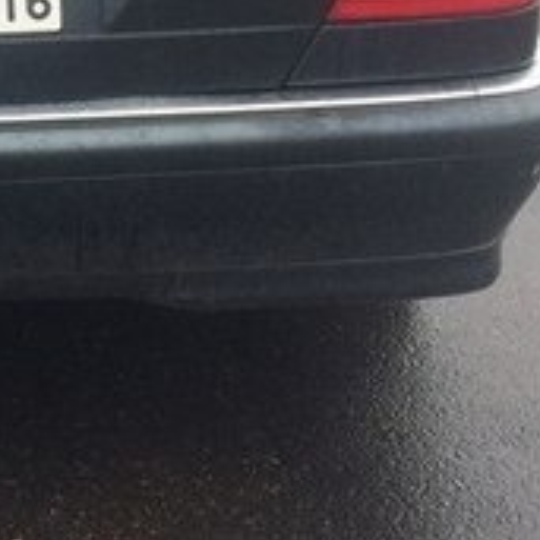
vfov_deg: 16.9
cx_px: -57
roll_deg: +1.6
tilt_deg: -17.6
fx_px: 1747
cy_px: -84
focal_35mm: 99
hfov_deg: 17.0
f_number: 2.2
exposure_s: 1/513
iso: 32
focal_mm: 4.15
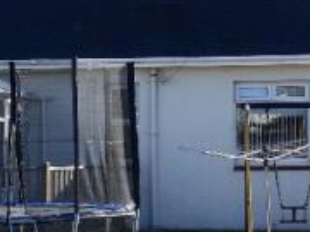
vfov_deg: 9.9
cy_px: 186
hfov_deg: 13.1
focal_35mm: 149
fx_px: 1334
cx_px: 35
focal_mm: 8.2
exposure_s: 1/200
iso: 80
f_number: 4.5
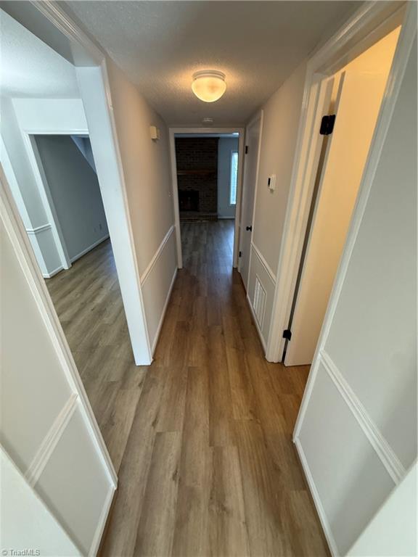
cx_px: 209
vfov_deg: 102.1
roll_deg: -0.8
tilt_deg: -23.5
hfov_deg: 85.7
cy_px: 278
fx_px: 225
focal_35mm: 14
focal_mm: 2.22
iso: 250
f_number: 2.2
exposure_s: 1/60
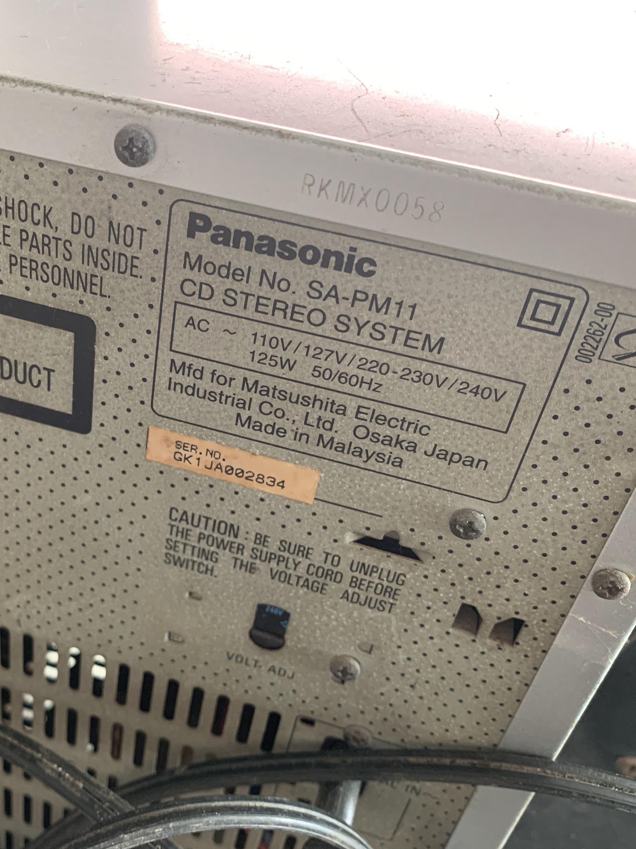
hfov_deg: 40.0
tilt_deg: -35.2
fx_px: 857
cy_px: 422
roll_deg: -9.1
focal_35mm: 35
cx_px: 189
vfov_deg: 52.6
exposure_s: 1/60
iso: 100
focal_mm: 4.25
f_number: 1.8
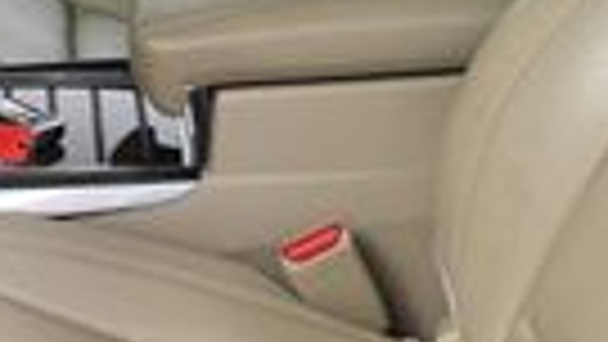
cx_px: 189
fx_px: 2161
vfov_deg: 9.0
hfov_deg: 16.0
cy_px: 108
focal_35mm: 134
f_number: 5
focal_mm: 18
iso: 100
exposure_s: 1/160
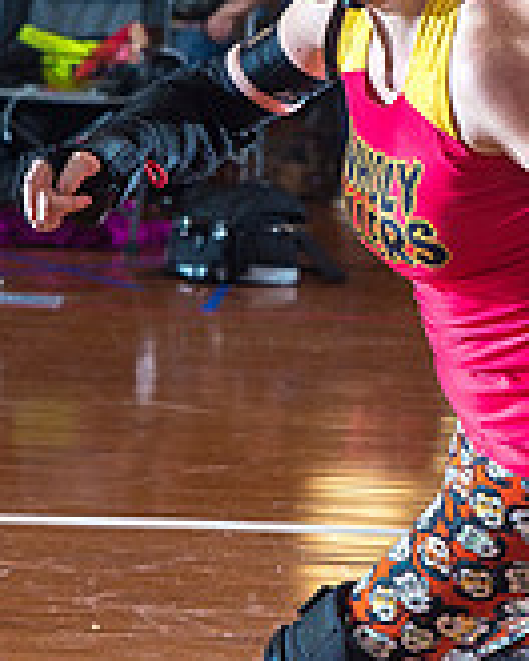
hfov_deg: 6.9
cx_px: 441
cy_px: 278
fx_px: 4403
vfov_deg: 8.6
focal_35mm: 225
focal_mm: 68
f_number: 5.6
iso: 800
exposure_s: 1/160
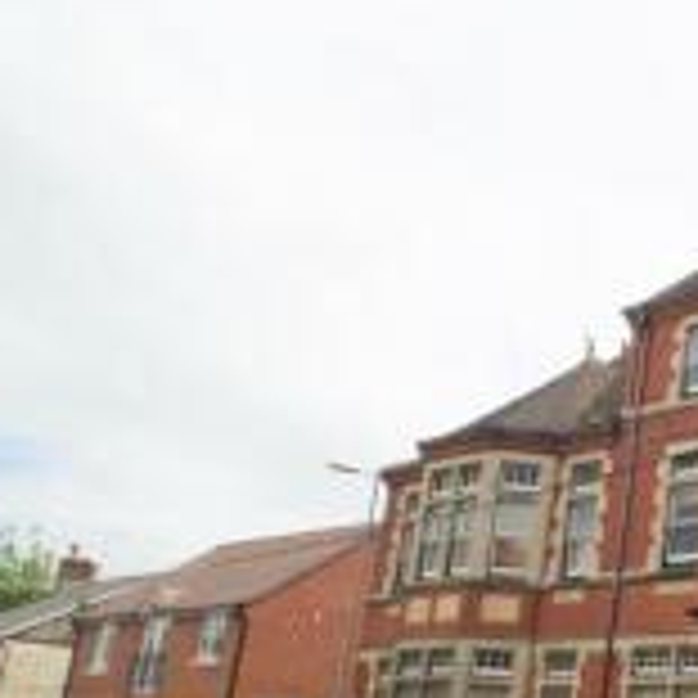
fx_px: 1072
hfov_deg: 27.3
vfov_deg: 35.3
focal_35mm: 47
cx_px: 1000
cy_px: 525
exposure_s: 1/160
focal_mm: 12
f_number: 10
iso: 100
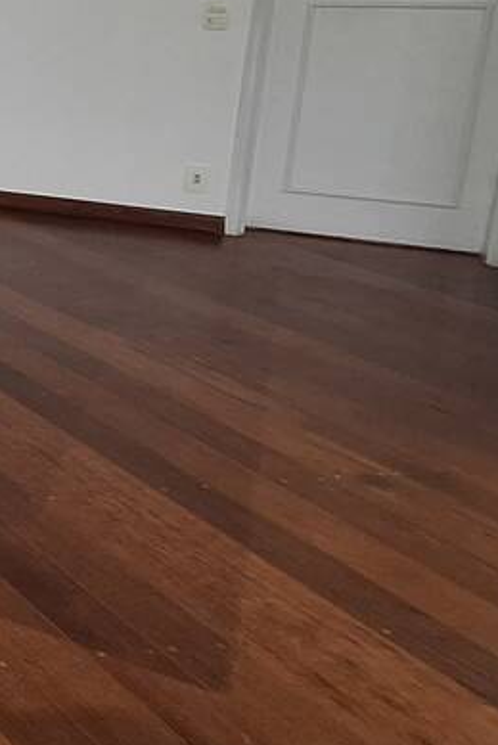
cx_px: -709
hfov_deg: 15.0
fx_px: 1036
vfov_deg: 38.1
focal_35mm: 50
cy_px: 146
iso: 80
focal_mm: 1.74
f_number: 2.2
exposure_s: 1/40
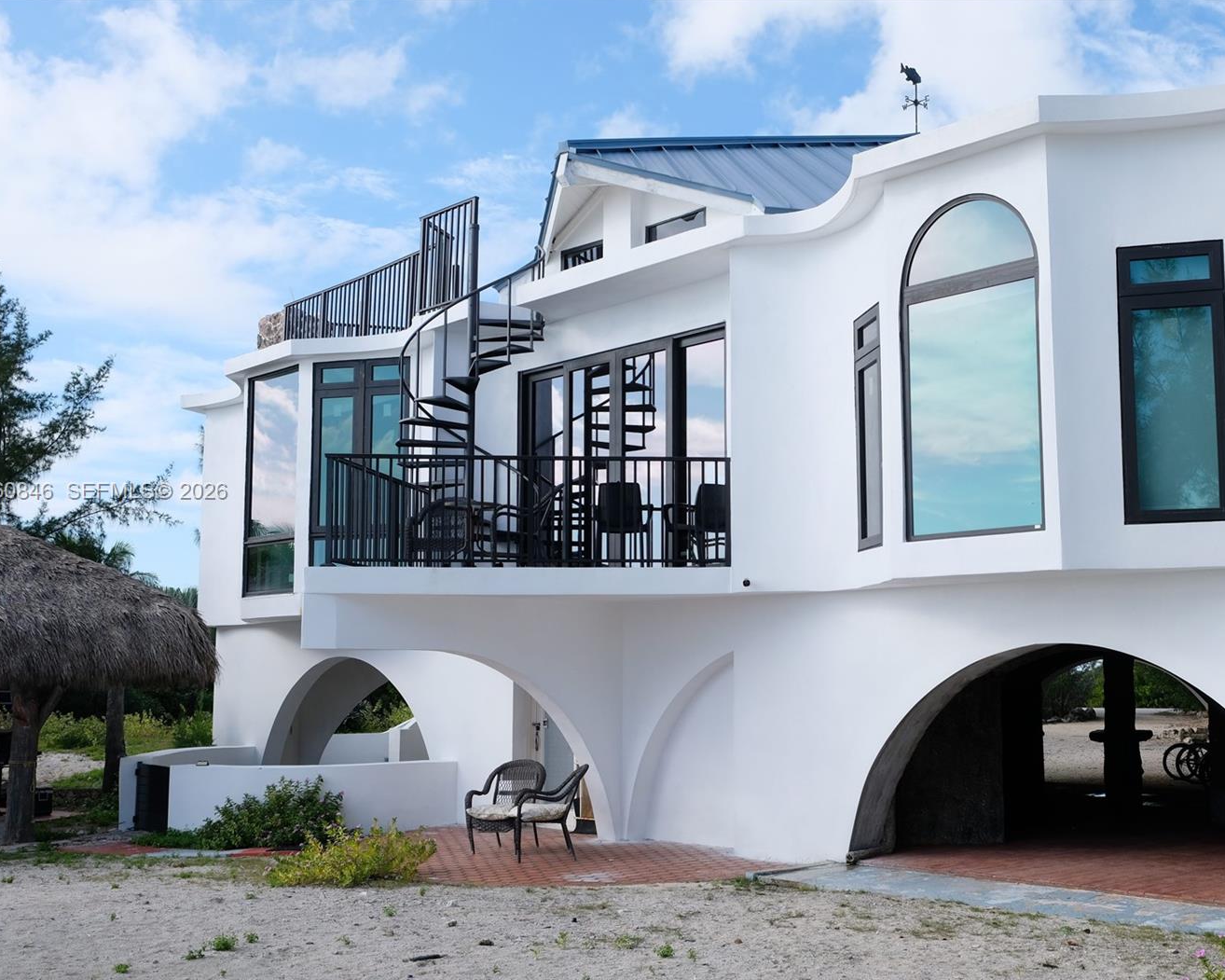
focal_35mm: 40
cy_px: 492
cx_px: 682
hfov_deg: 45.7
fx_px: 1450
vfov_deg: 37.3
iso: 400
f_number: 5.6
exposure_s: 1/850
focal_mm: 23.3
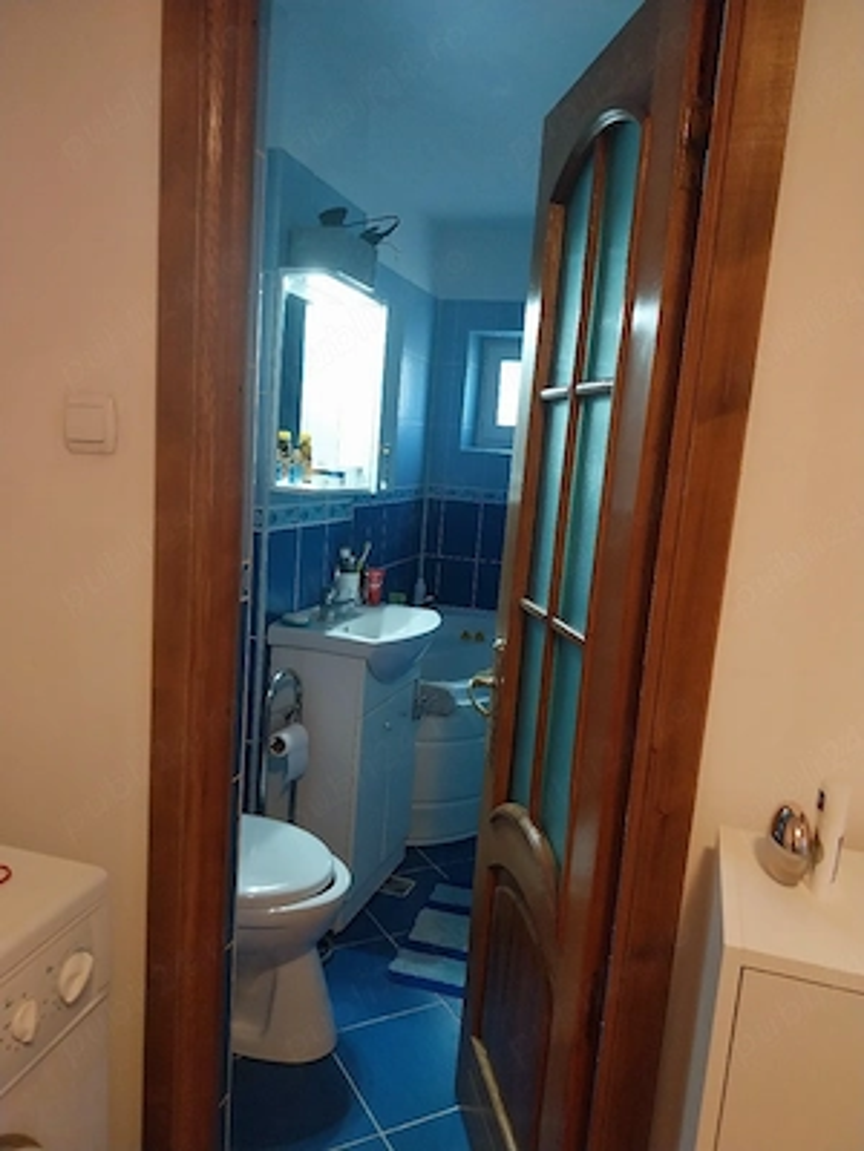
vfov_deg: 67.3
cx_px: 432
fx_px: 865
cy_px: 576
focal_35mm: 26
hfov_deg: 53.1
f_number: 1.8
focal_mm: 4
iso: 400
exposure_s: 1/50
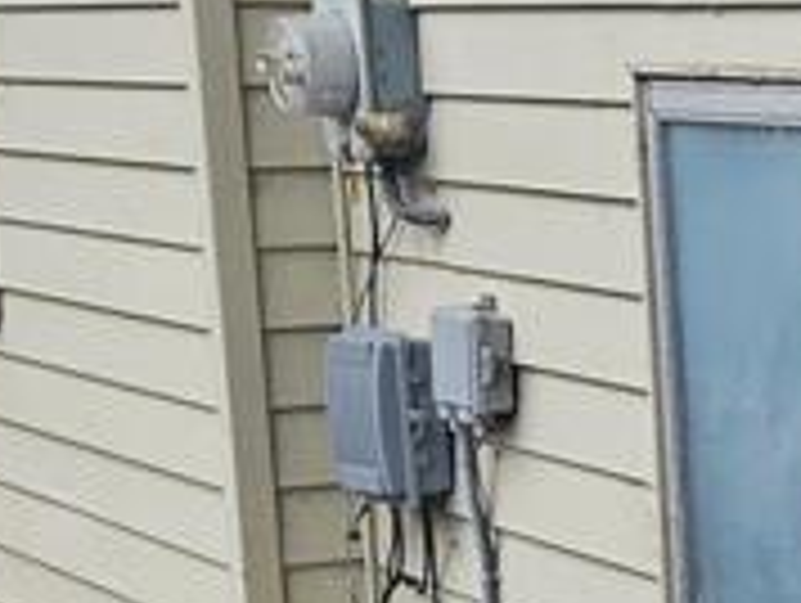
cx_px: 1660
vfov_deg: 11.1
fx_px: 3059
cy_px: 630
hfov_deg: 12.8
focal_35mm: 132
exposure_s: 1/120
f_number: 1.8
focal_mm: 5.4
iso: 25
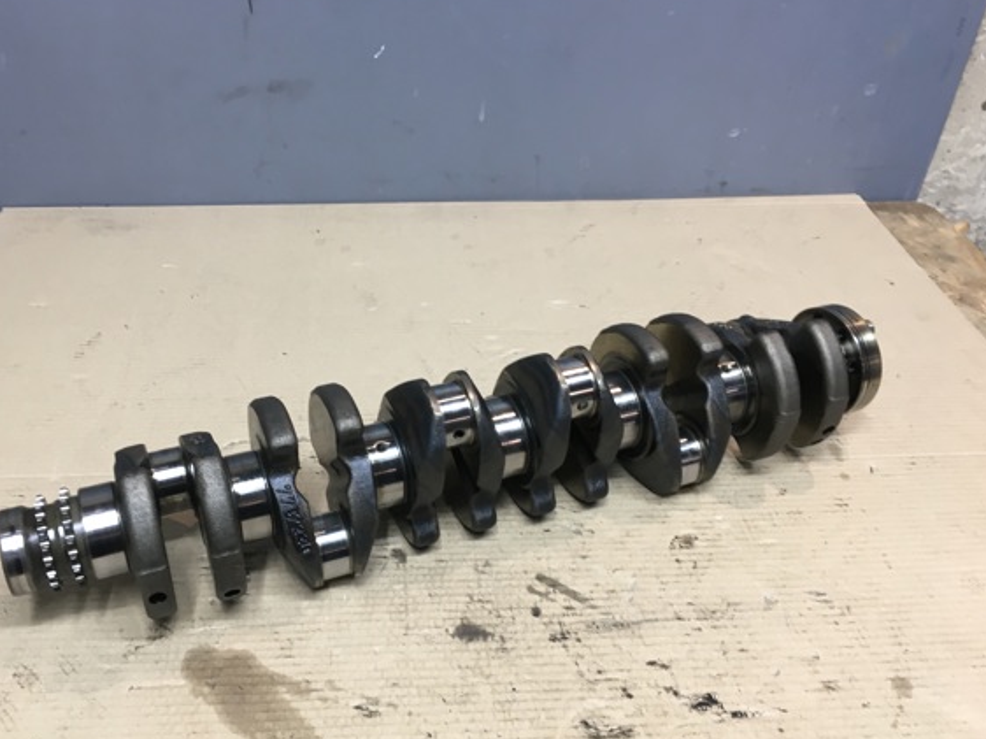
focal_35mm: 33
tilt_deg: -34.5
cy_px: 394
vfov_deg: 42.9
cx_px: 435
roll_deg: -3.5
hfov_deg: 55.2
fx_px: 940
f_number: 2.2
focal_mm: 4.15
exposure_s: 1/33
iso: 80
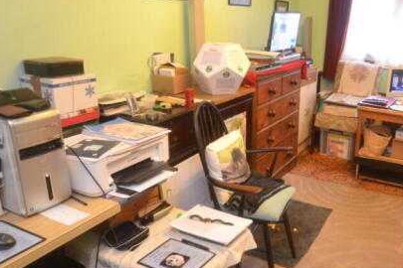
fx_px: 381
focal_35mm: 34
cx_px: 291
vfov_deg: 38.9
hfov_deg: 53.8
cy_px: 126
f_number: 4
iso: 1600
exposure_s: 1/50
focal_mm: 14
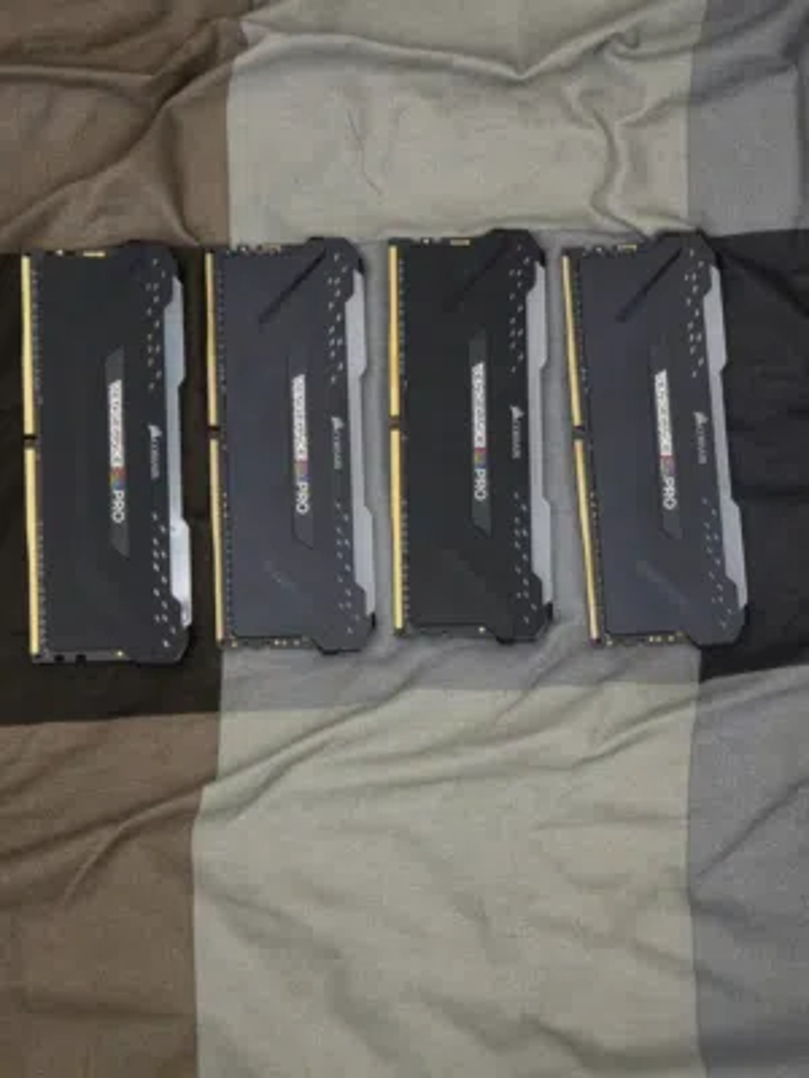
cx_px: 404
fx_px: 3584
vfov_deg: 17.1
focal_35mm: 115
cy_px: 539
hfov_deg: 12.9
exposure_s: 1/33.3
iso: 1250
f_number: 2.9
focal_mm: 18.6
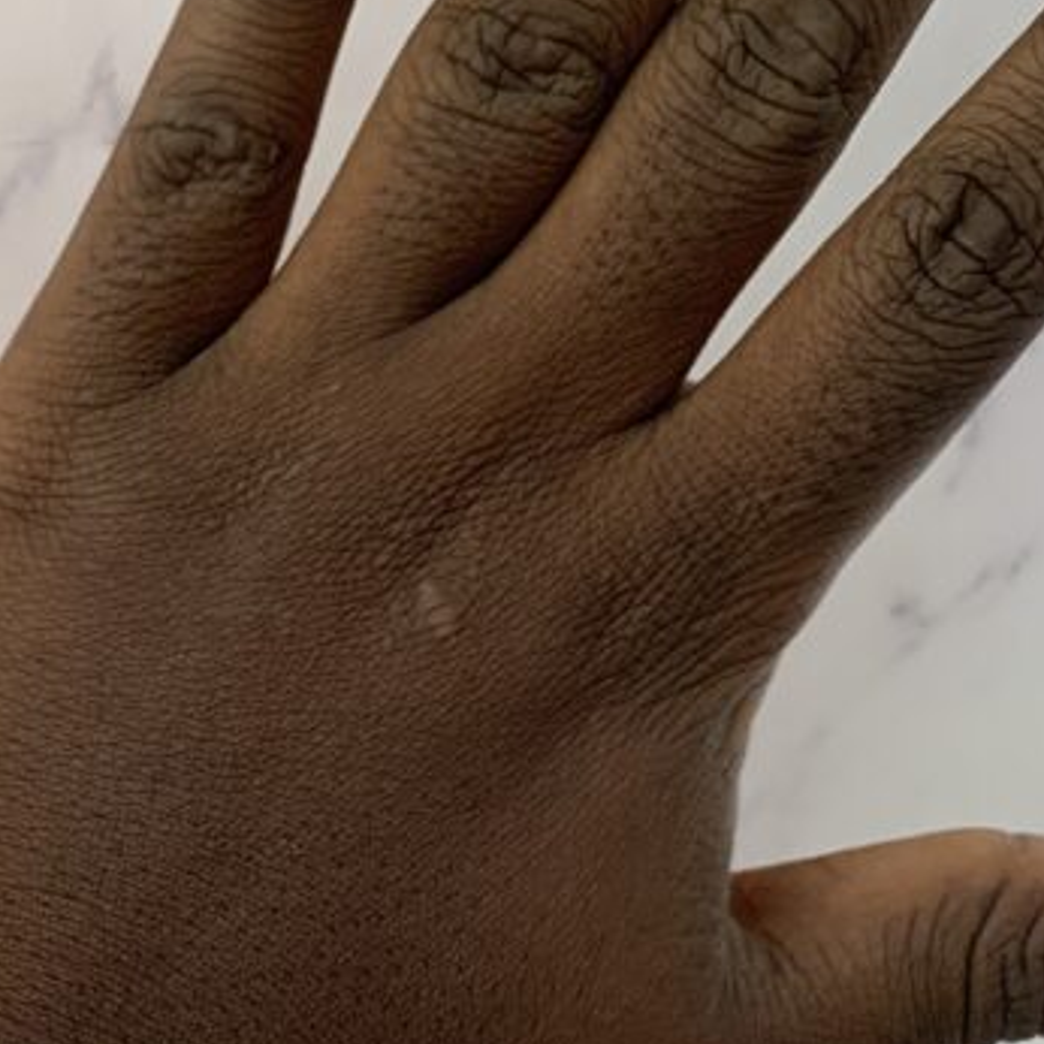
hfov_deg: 23.8
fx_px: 2320
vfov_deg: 24.0
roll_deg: +9.9
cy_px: 1086
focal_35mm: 68
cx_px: -100
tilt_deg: -33.8
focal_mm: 4.25
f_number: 1.8
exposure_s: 1/90
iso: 100
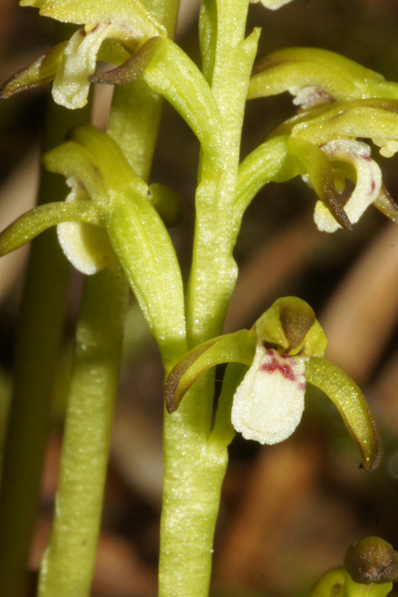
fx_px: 2721
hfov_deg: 8.4
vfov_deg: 12.5
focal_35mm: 164
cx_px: 206
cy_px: 295
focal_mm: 90
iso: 800
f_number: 29
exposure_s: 1/125
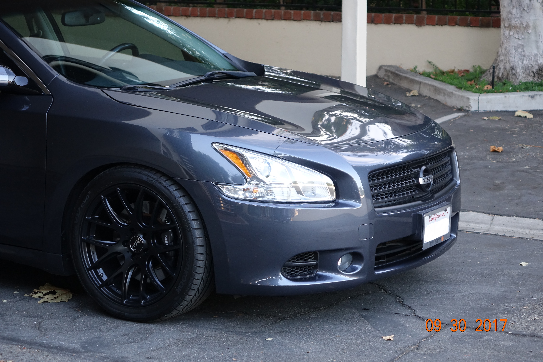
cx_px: 272
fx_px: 1508
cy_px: 181
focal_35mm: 100
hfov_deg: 20.4
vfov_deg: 13.7
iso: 500
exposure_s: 1/125
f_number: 2.8
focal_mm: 36.77
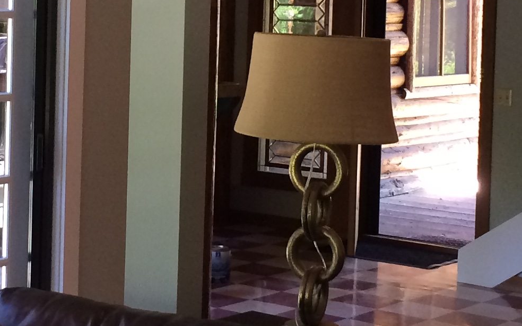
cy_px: 41
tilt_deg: -2.3
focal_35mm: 102
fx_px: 1451
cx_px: 135
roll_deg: -0.4
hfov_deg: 20.2
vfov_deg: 12.7
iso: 80
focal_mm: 4.15
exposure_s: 1/33
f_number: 2.2
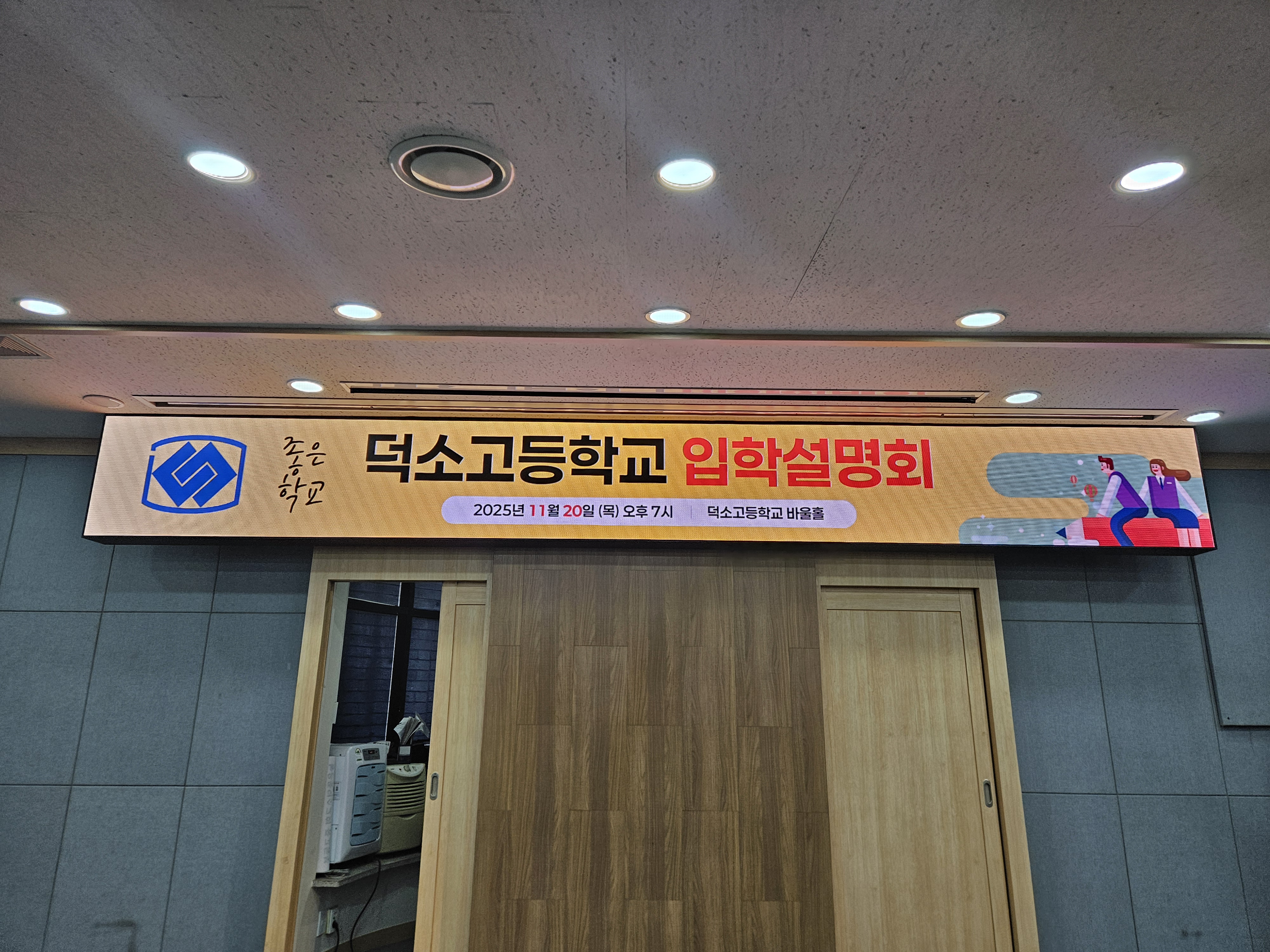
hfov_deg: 73.9
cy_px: 476
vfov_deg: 58.9
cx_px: 635
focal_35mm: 23
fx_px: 844
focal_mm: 5.4
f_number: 1.8
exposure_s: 1/120
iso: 80
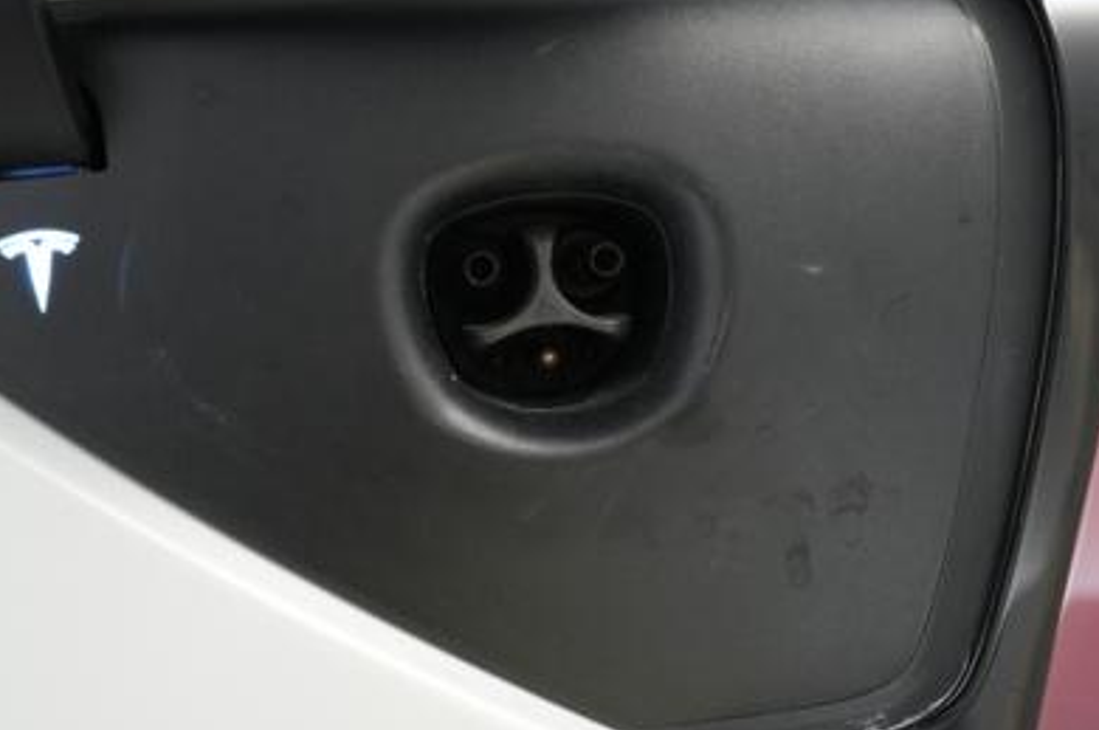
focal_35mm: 46
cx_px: 485
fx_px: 1403
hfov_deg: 42.7
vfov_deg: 29.1
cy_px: 304
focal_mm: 28
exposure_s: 1/250
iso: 2500
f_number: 2.8
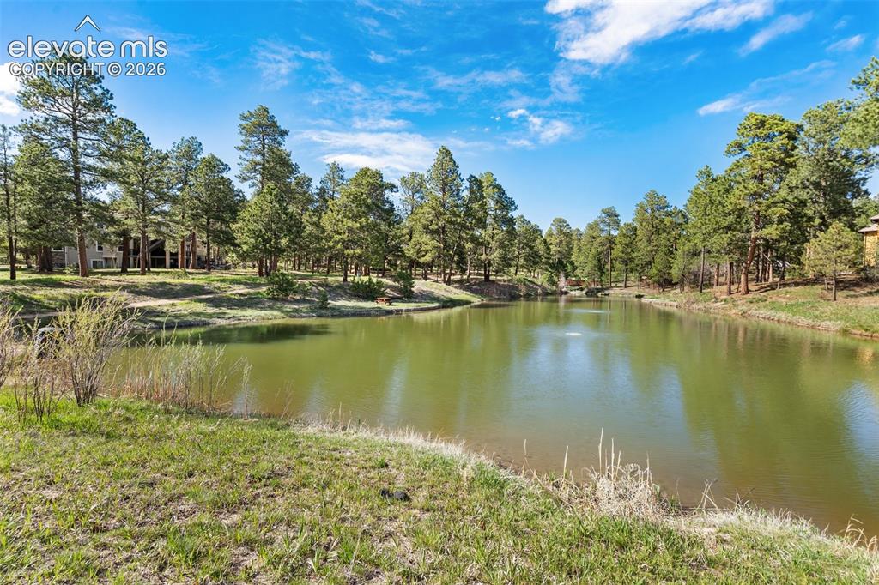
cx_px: 440
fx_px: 391
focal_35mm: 16
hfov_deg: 96.8
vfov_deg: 73.7
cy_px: 292
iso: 125
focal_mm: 16
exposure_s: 1/100
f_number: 8
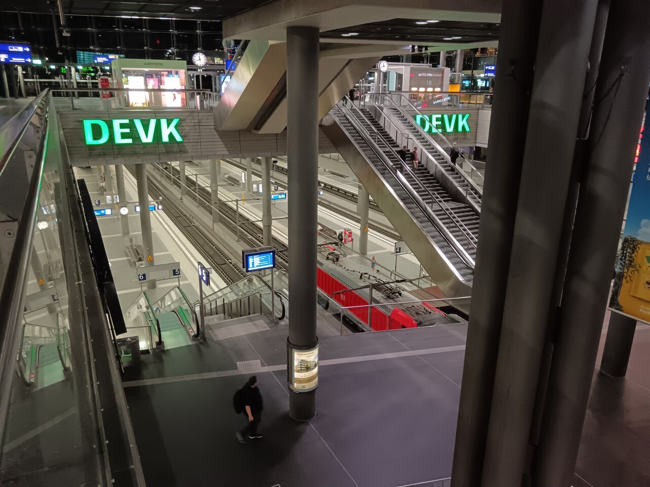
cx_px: 325
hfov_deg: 65.3
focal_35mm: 27
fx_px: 507
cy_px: 244
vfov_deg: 51.4
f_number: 1.9
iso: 2068
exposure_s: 1/25
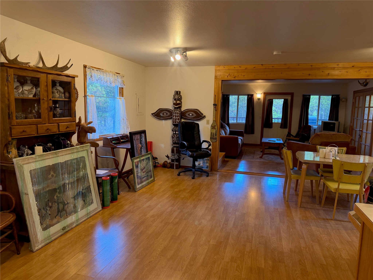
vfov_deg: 56.8
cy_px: 140
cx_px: 186
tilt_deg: -5.4
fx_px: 259
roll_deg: +0.6
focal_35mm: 24
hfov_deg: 71.6
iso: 200
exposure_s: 1/60
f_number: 1.78
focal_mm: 6.76
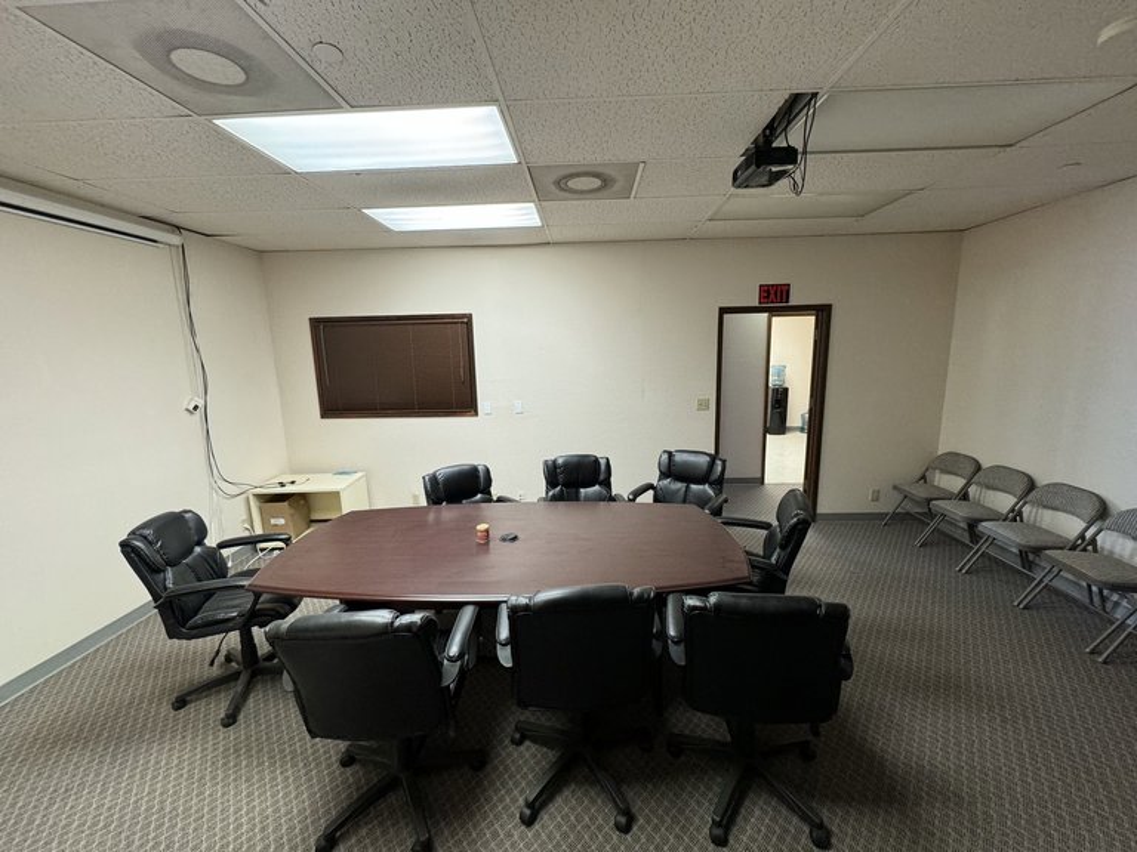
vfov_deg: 85.7
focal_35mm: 14
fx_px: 460
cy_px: 426
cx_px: 568
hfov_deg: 102.1
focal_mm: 2.22
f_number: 2.2
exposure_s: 1/120
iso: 250
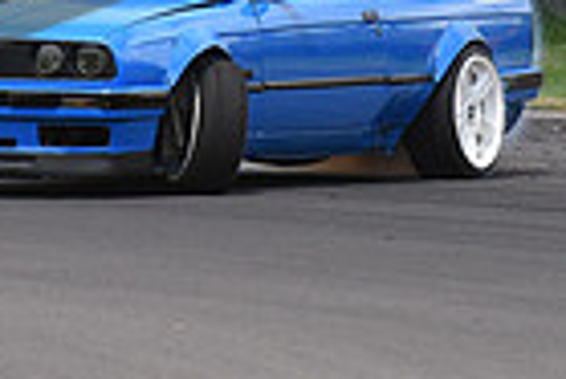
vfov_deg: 0.8
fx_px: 26283
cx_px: 143
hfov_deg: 1.2
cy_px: -238
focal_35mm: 1670
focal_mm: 400
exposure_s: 1/1000
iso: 2500
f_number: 8
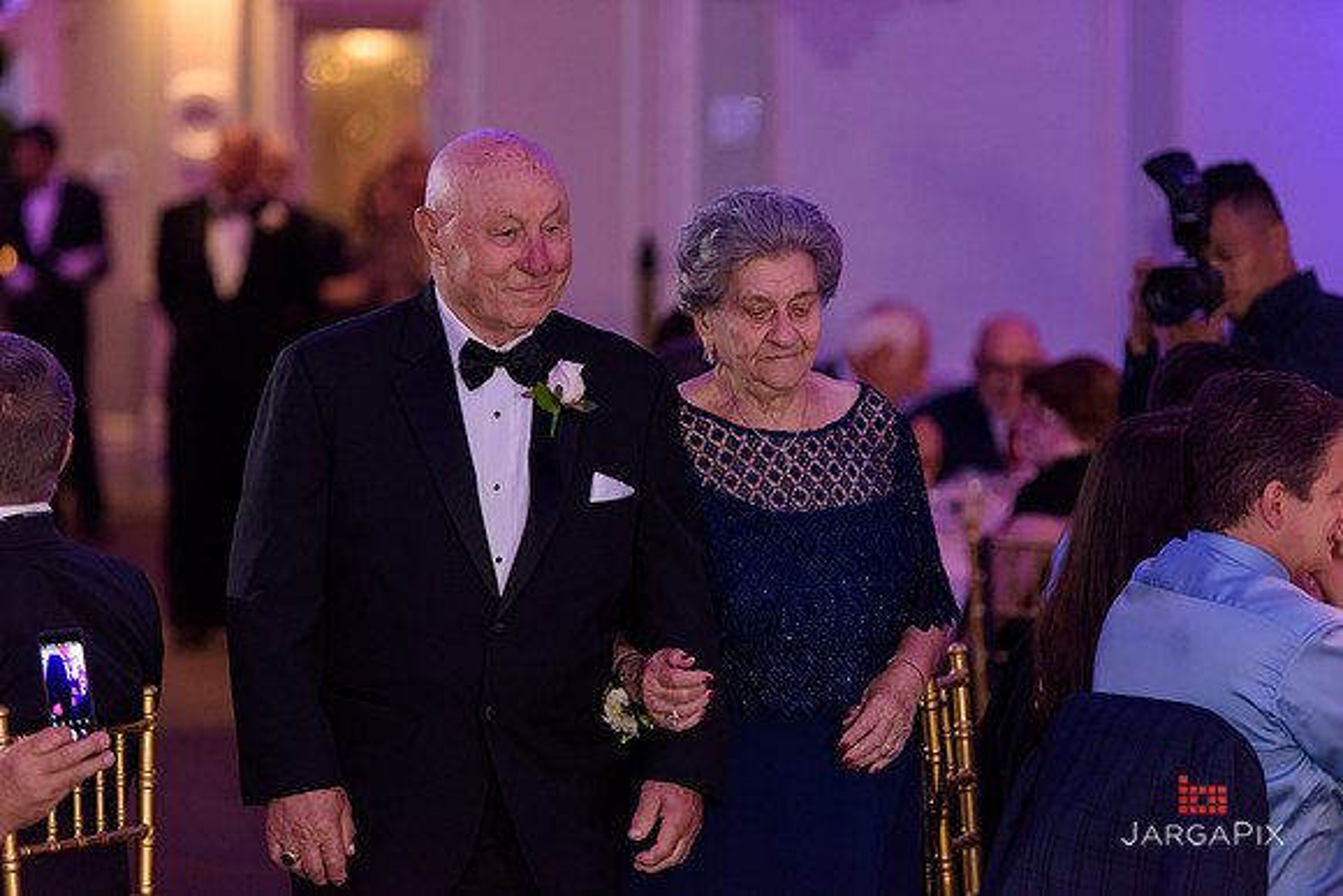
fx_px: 5970
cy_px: 448
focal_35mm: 160
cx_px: 672
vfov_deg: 8.6
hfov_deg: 12.8
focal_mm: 160
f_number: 3.2
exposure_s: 1/125
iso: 1600
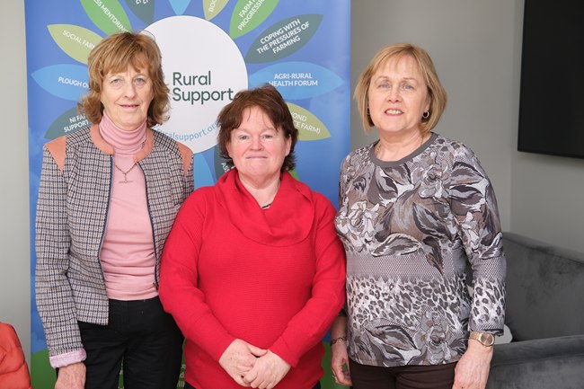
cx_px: 292
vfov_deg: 25.5
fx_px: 860
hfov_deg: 37.5
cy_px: 194
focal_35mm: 53
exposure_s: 1/200
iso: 400
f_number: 3.6
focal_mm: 35
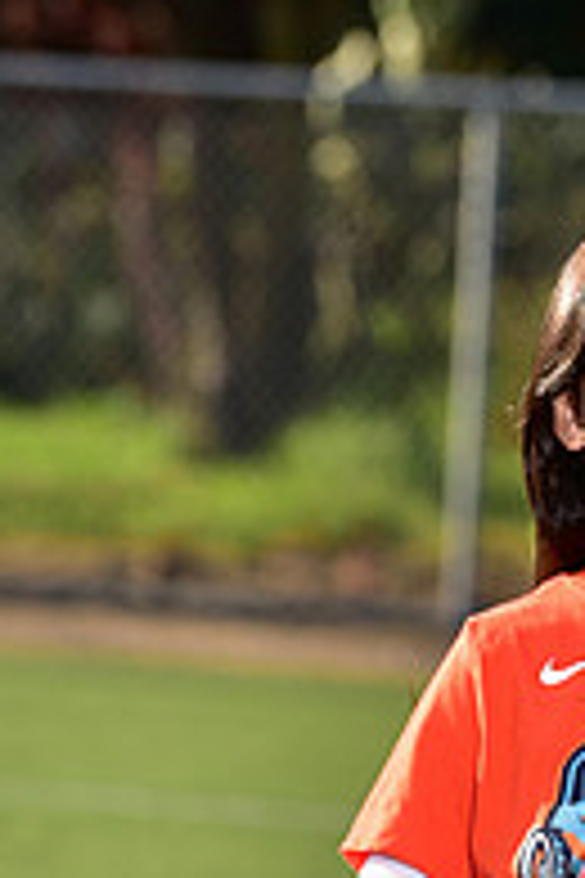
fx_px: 9408
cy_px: 1121
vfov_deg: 5.3
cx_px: 704
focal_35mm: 386
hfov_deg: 3.6
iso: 64
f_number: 5
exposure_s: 1/250
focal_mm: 130
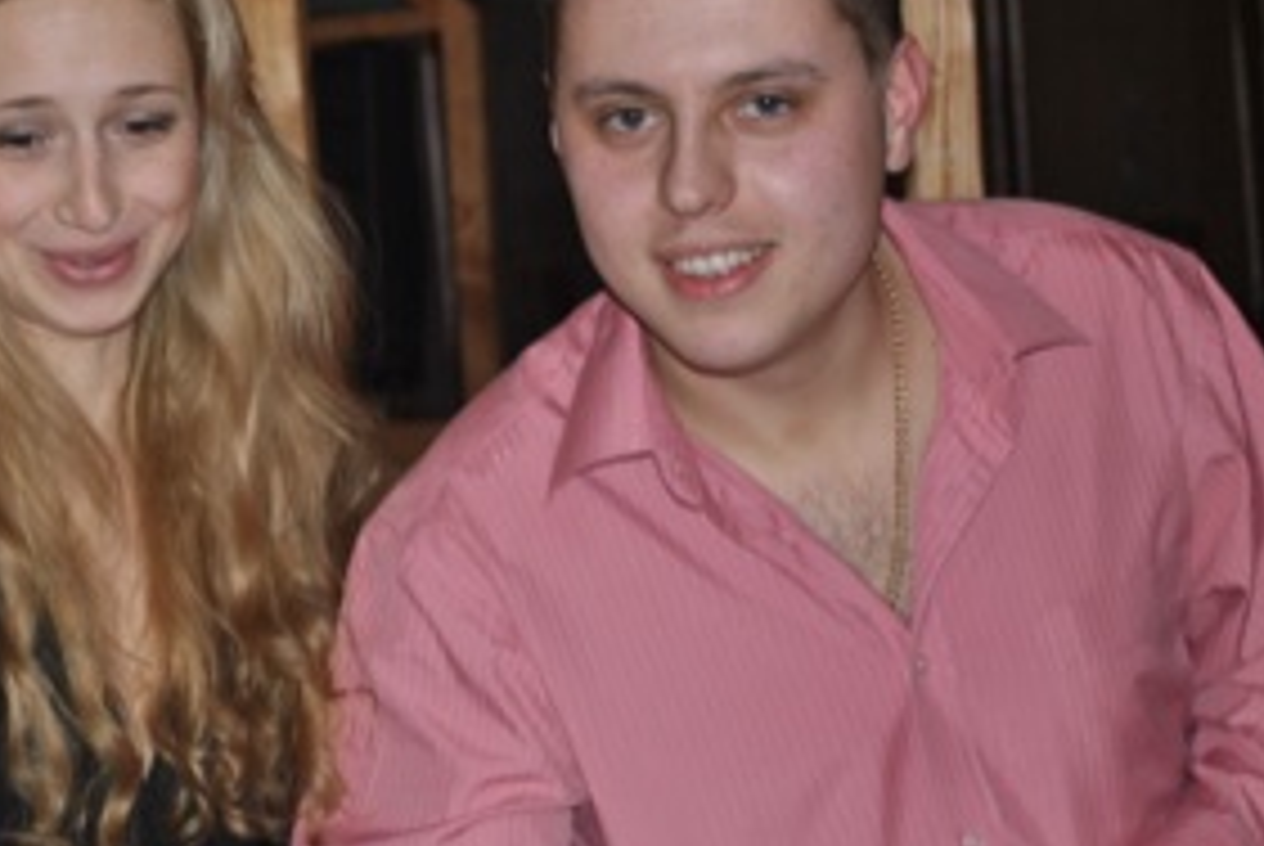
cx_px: 252
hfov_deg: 16.6
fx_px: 4288
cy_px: 554
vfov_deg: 11.3
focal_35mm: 122
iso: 200
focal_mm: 44
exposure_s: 1/60
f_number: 5.3
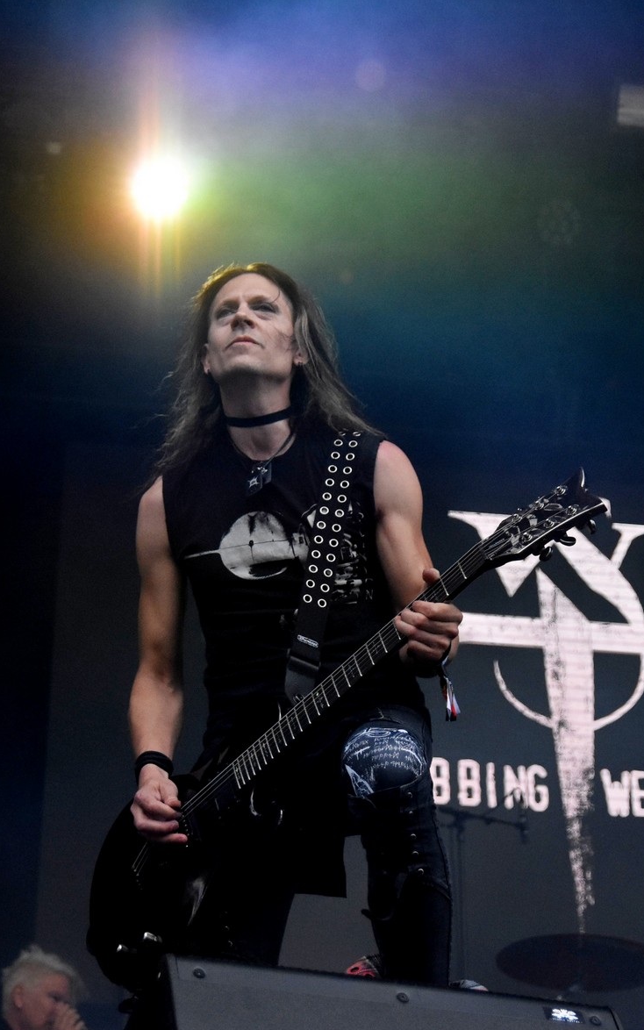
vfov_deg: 40.3
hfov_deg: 25.8
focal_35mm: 50
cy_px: 525
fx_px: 1404
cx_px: 333
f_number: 2.8
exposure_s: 1/6400
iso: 2000
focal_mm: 32
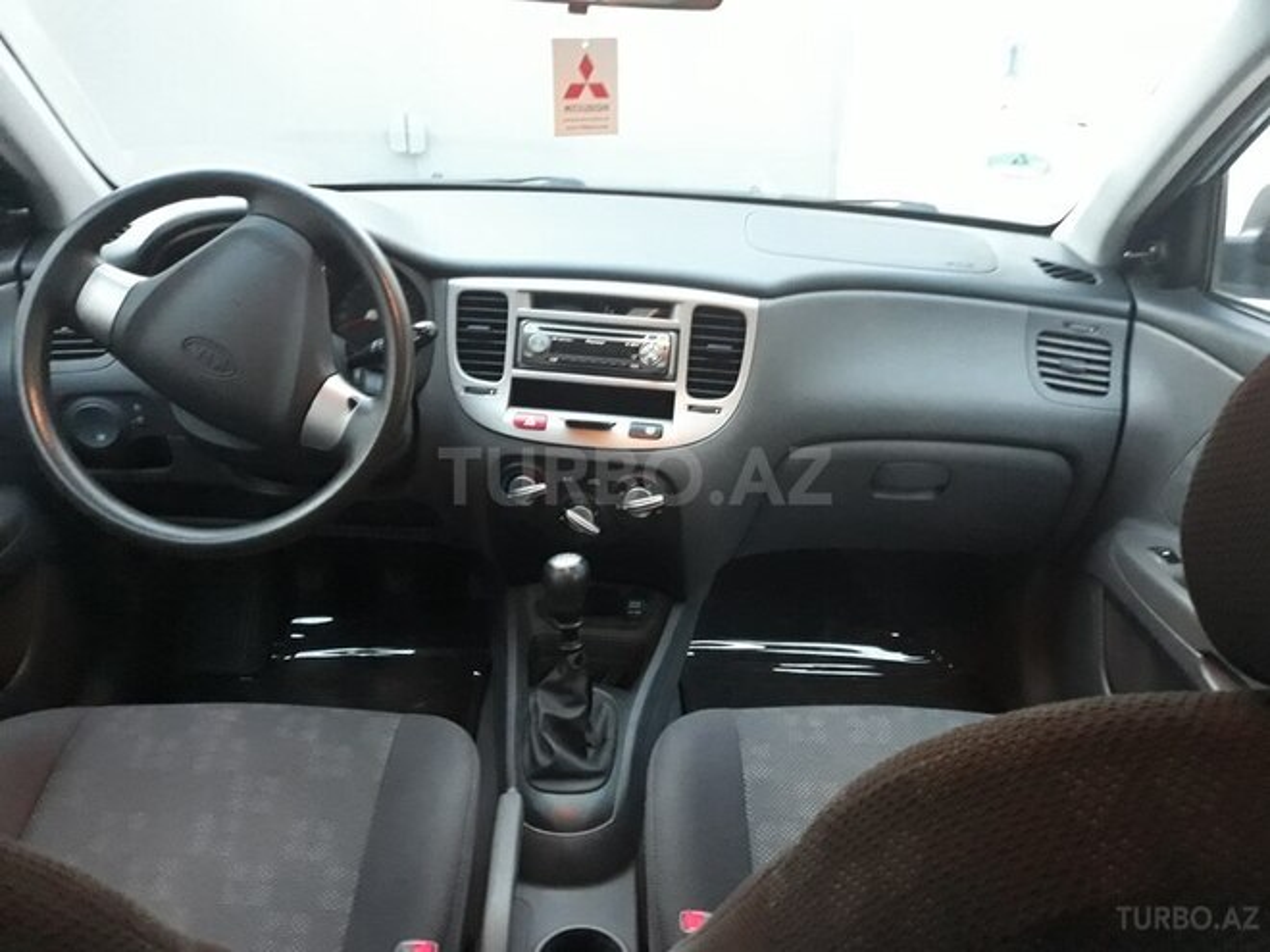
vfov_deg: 51.4
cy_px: 476
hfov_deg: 65.3
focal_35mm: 27
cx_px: 635
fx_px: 991
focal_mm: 3.71
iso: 640
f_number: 1.7
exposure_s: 1/20
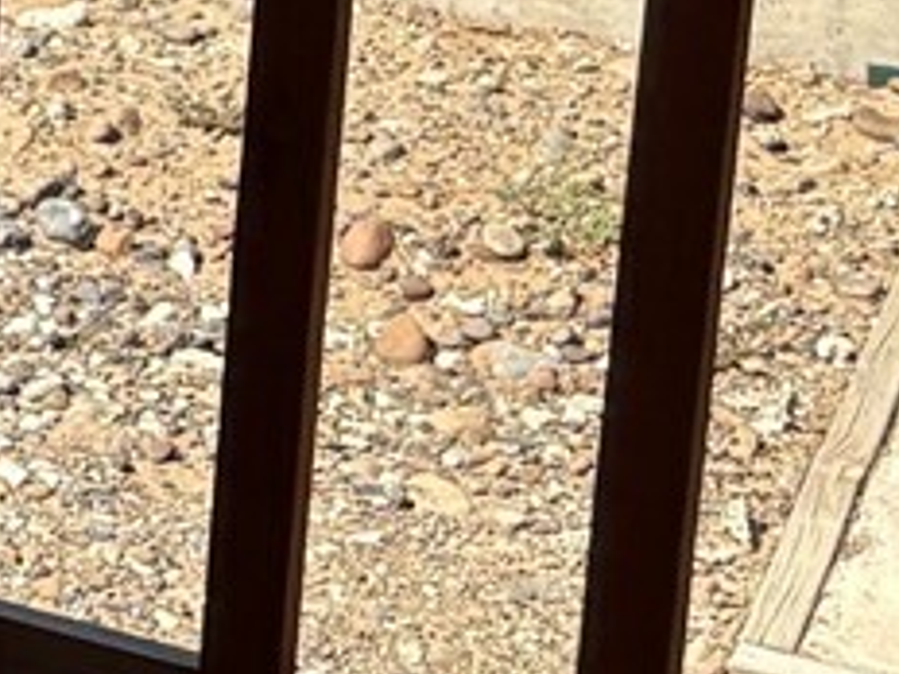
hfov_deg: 9.0
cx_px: -1779
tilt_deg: -12.0
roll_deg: +2.1
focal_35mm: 179
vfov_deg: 7.9
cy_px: -659
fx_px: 4649
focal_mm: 5.96
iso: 50
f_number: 1.6
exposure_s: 1/2538
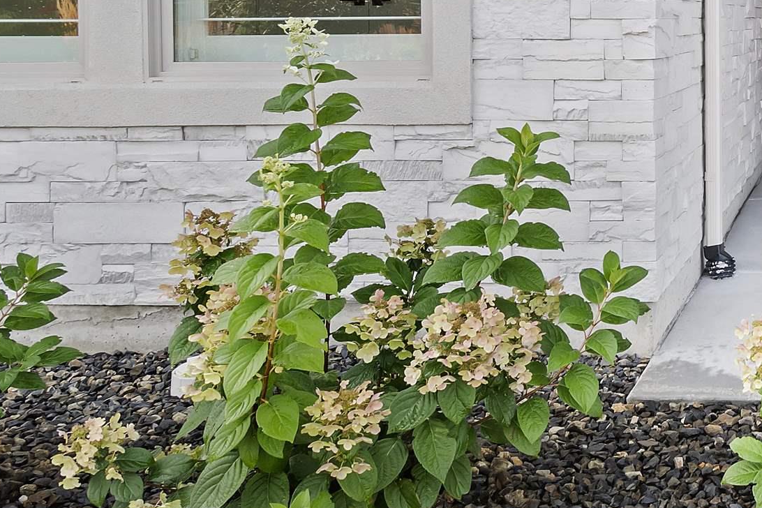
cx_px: 883
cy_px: 27
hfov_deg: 35.6
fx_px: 952
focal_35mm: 45
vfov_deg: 28.4
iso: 320
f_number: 11
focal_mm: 11
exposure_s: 1/30
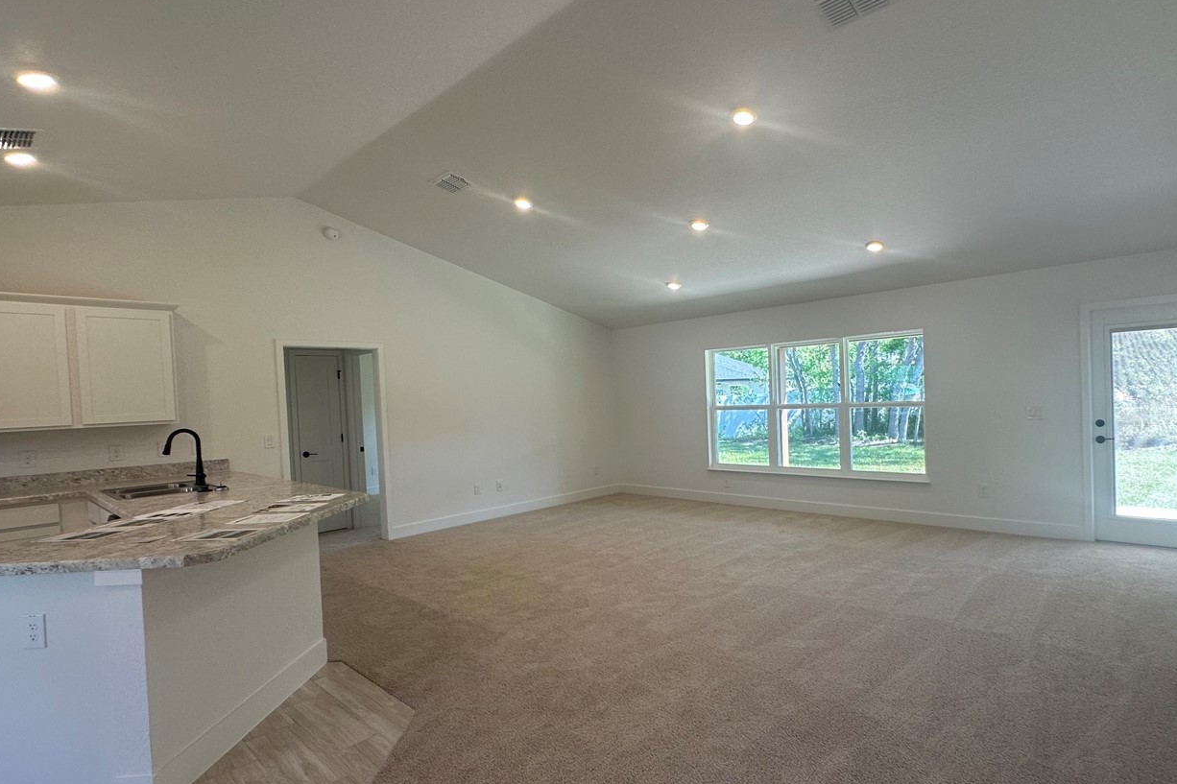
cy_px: 411
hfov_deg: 86.6
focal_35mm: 19
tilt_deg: -0.2
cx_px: 649
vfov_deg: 64.5
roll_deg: +2.0
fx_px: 621
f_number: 2.2
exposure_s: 1/120
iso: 80
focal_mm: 2.22
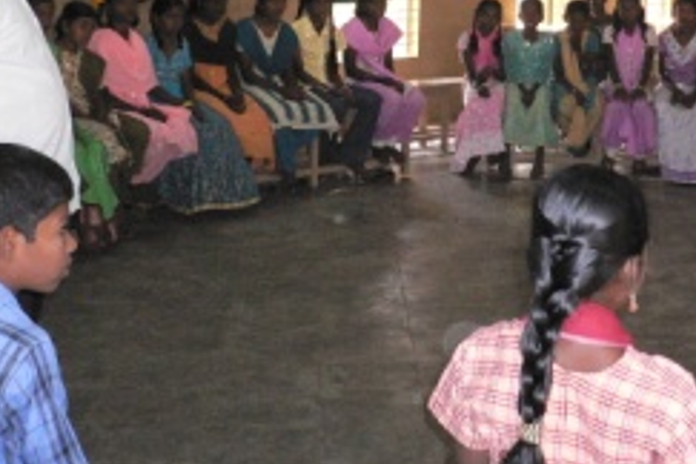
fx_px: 1295
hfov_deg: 29.9
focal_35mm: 67
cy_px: 43
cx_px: 458
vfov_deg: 19.9
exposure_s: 1/60
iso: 400
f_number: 2.8
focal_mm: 5.8
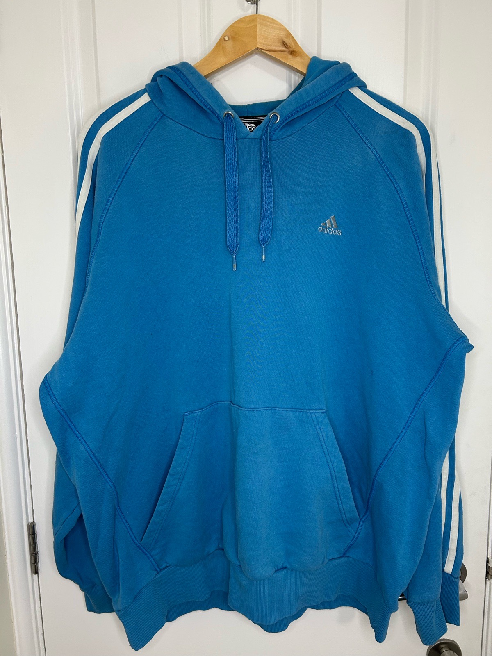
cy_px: 328
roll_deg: +0.5
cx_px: 246
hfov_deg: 53.1
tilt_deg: -8.5
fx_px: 493
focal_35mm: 26
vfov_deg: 67.3
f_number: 1.5
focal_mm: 5.7
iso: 125
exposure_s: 1/63
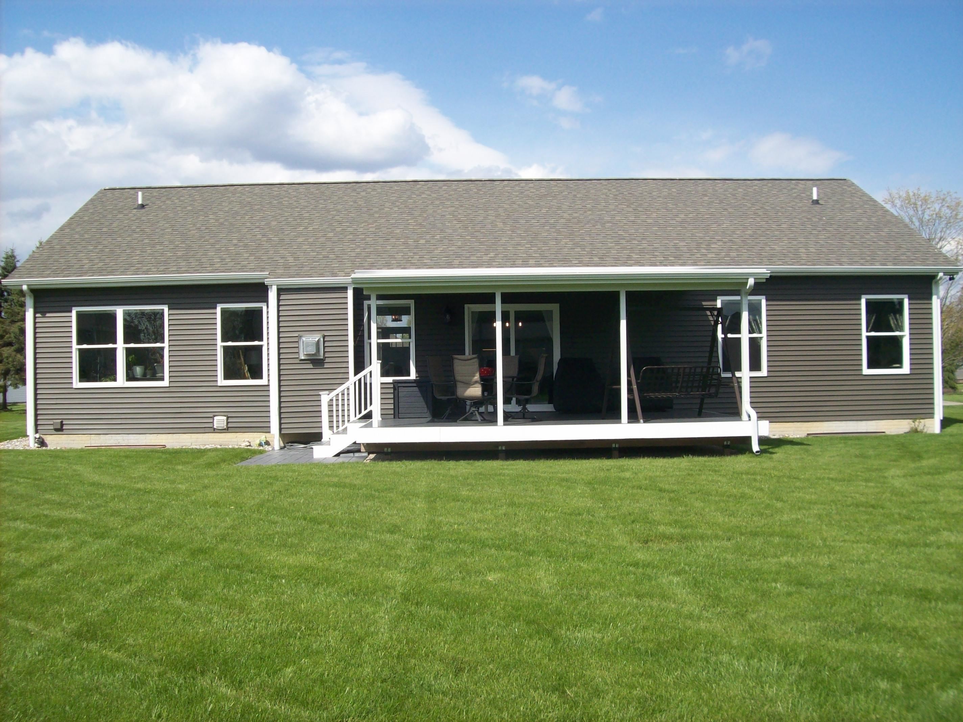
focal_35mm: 36
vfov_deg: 39.6
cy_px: 361
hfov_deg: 51.4
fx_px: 1001
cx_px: 482
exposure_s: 1/618
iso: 80
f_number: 4.8
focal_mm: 6
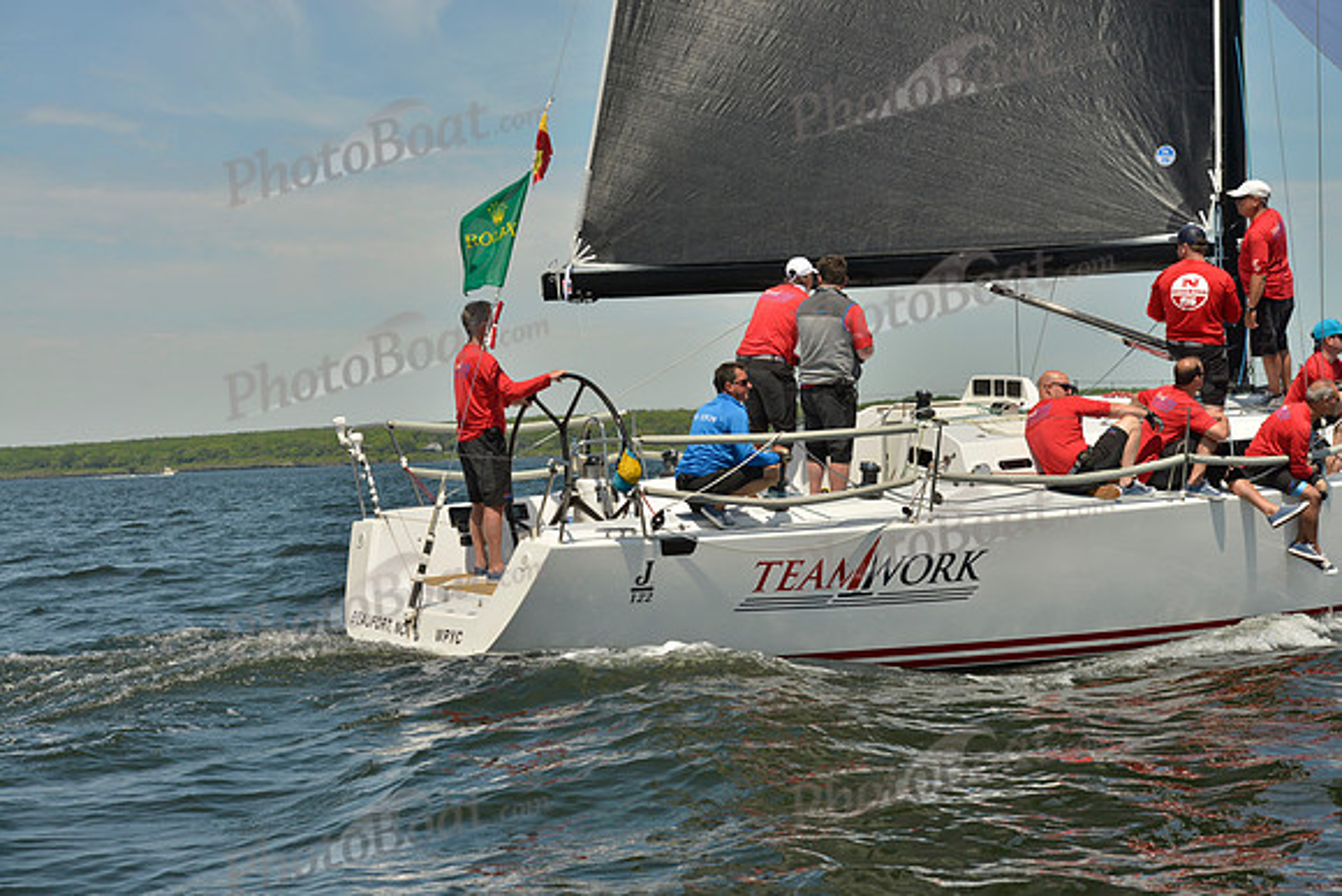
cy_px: 448
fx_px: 2983
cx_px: 671
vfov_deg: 17.1
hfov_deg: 25.4
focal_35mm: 80
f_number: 9
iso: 280
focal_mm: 80
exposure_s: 1/1600
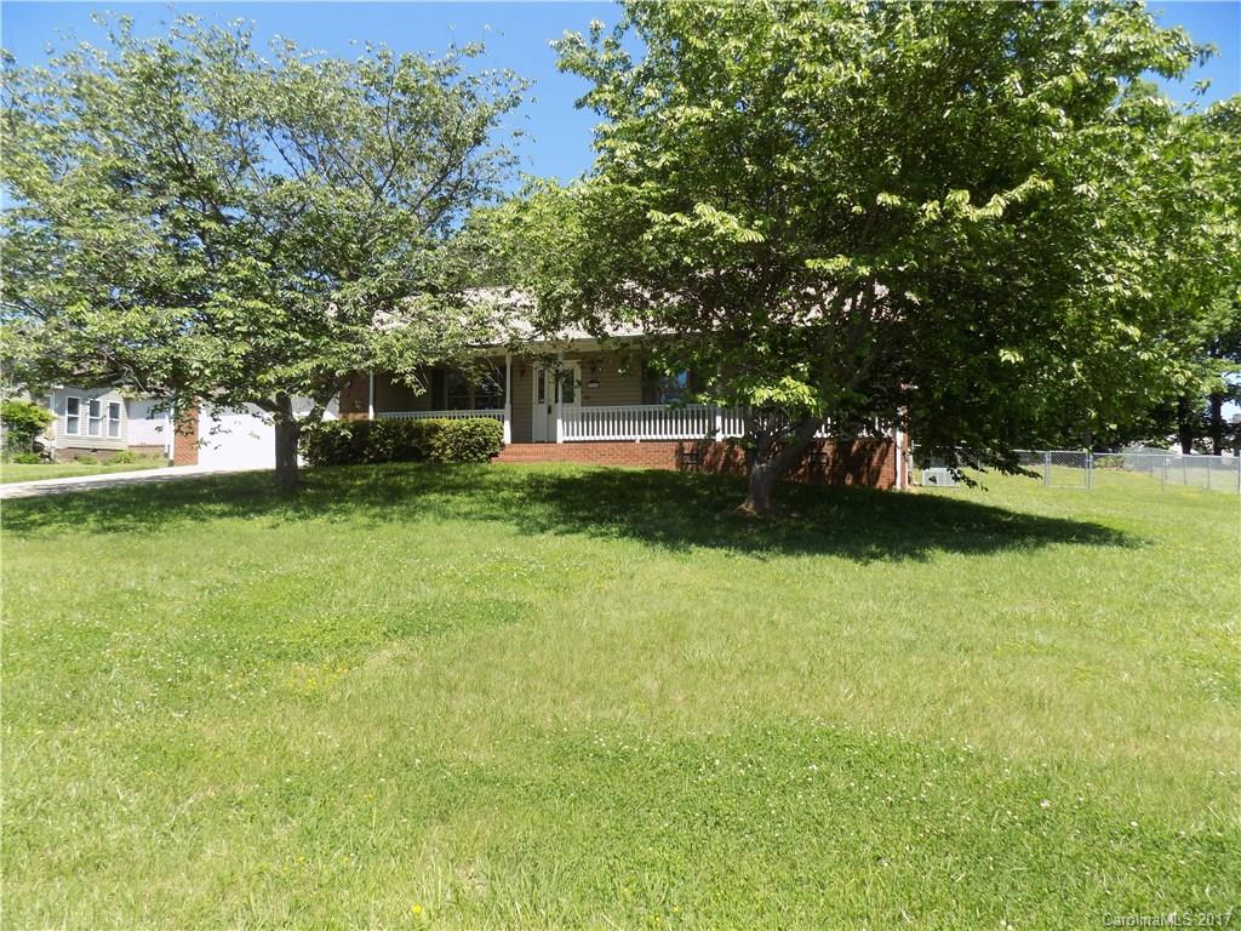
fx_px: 825
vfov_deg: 58.9
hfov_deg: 73.9
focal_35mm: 23
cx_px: 620
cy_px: 466
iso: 80
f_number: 3.1
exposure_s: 1/500
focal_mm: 4
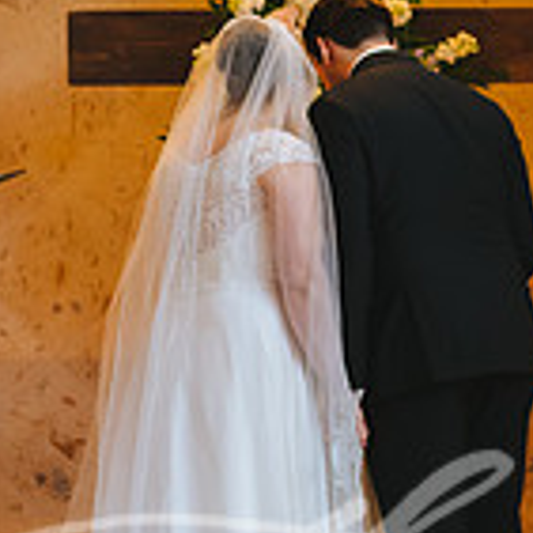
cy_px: 236
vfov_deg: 5.9
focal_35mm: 297
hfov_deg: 5.9
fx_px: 5174
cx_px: 295
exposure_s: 1/125
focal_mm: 85
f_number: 2.8
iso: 2500
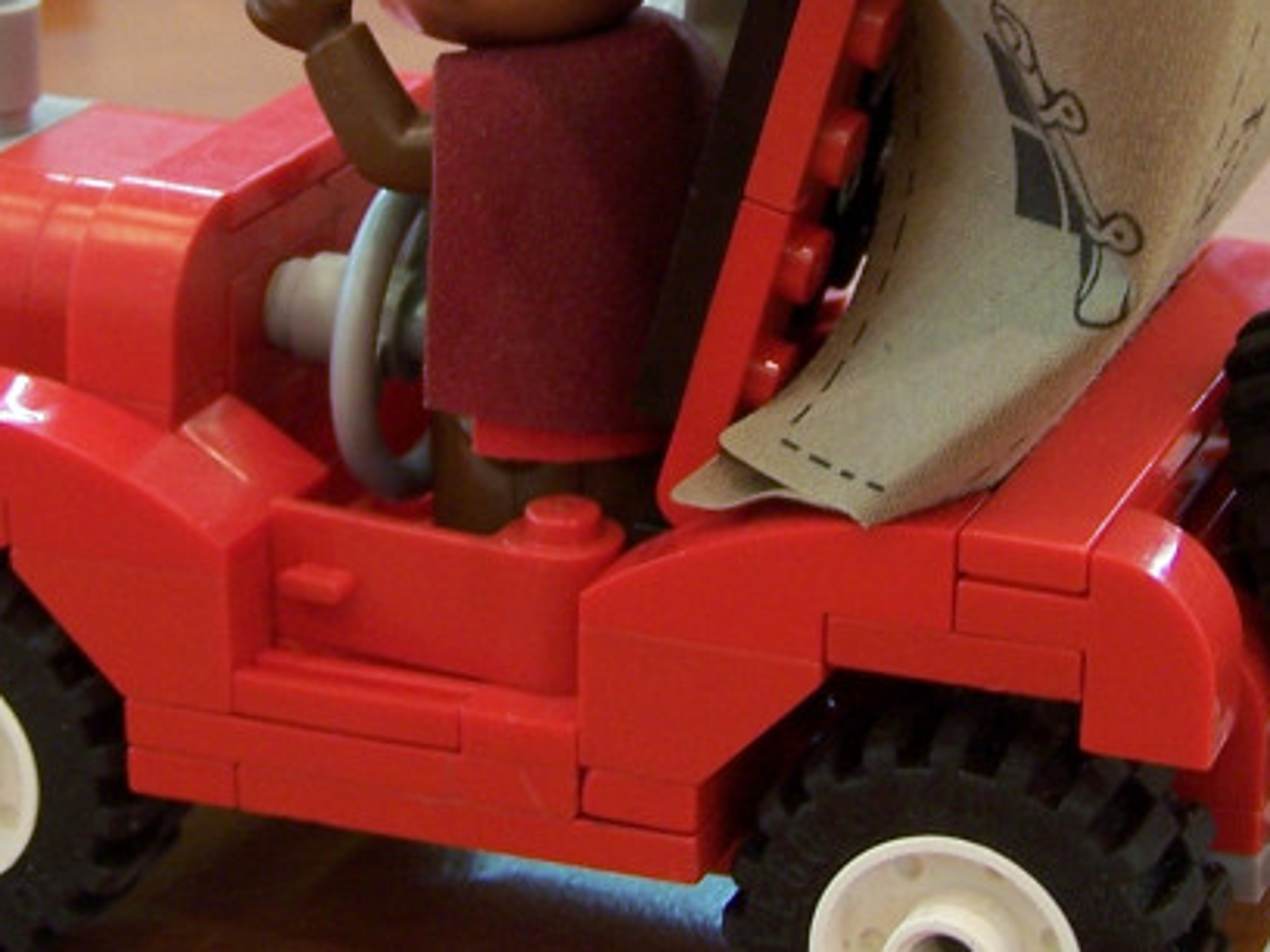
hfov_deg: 18.2
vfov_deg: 13.6
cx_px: 635
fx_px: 3962
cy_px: 165
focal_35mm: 108
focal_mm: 7.1
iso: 80
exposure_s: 1/3
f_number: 2.9
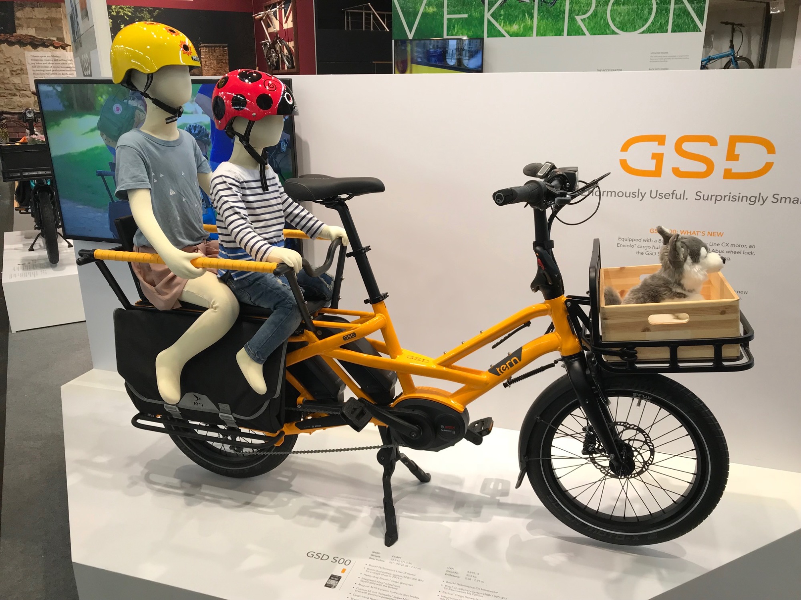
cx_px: 400
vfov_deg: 49.7
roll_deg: +0.7
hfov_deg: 63.4
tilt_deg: -17.8
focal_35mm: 28
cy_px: 300
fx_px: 648
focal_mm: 3.99
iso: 32
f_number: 1.8
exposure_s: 1/100
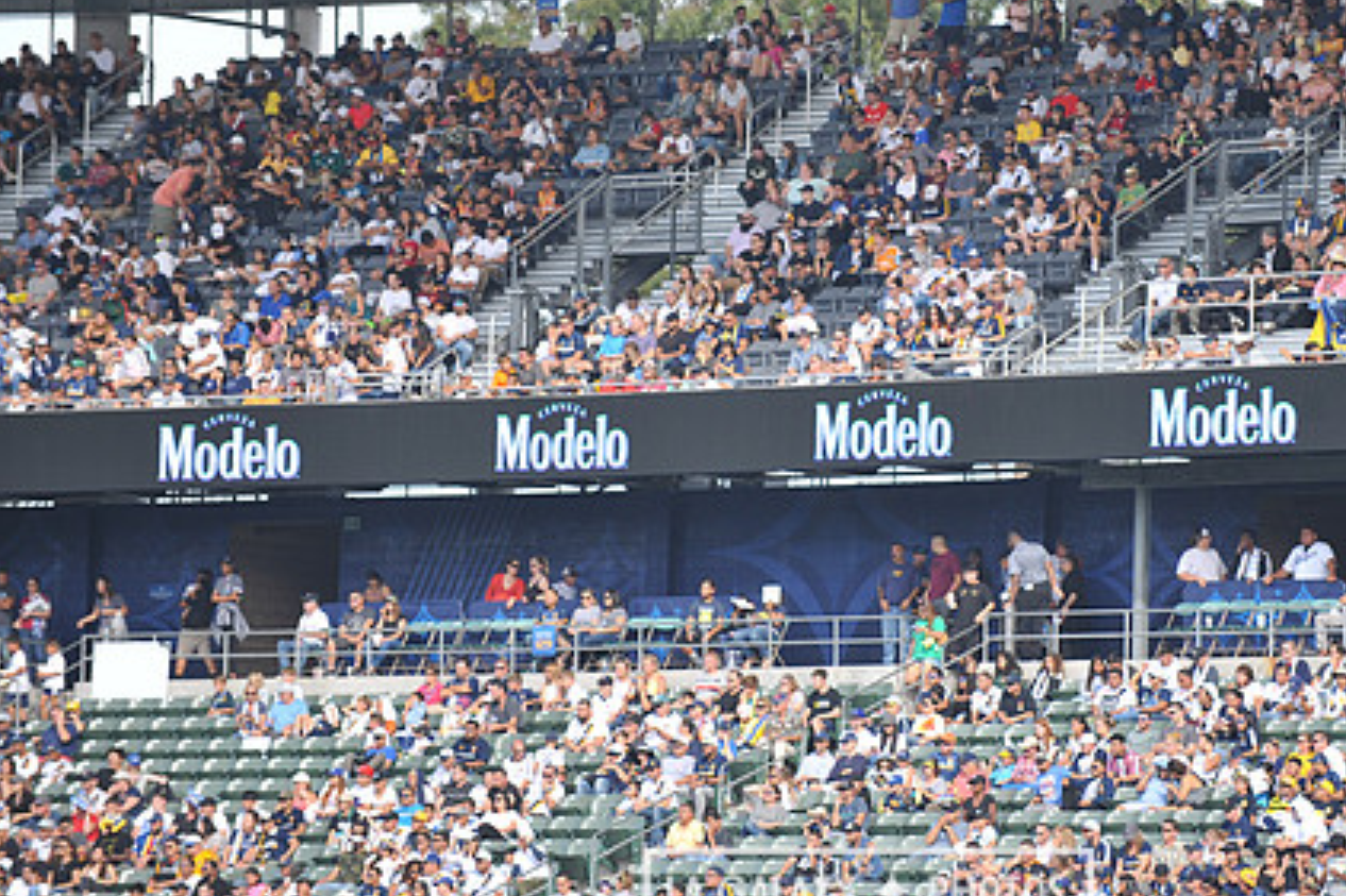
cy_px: 411
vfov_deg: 5.0
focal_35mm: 275
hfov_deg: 7.5
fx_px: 10277
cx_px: 868
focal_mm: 200
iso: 500
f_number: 3.5
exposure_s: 1/1600
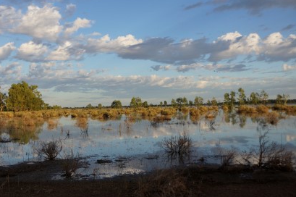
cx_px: 121
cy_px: 94
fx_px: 361
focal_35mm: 44
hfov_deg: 44.3
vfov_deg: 30.5
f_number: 4
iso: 250
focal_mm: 24
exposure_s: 1/2000
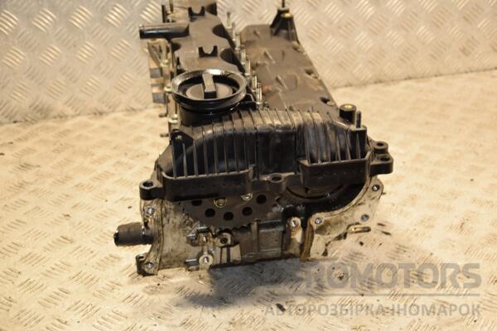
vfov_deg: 23.8
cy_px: 166
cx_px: 248
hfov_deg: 35.1
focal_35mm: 57
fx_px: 787
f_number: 5
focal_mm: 38
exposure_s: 1/125
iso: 800
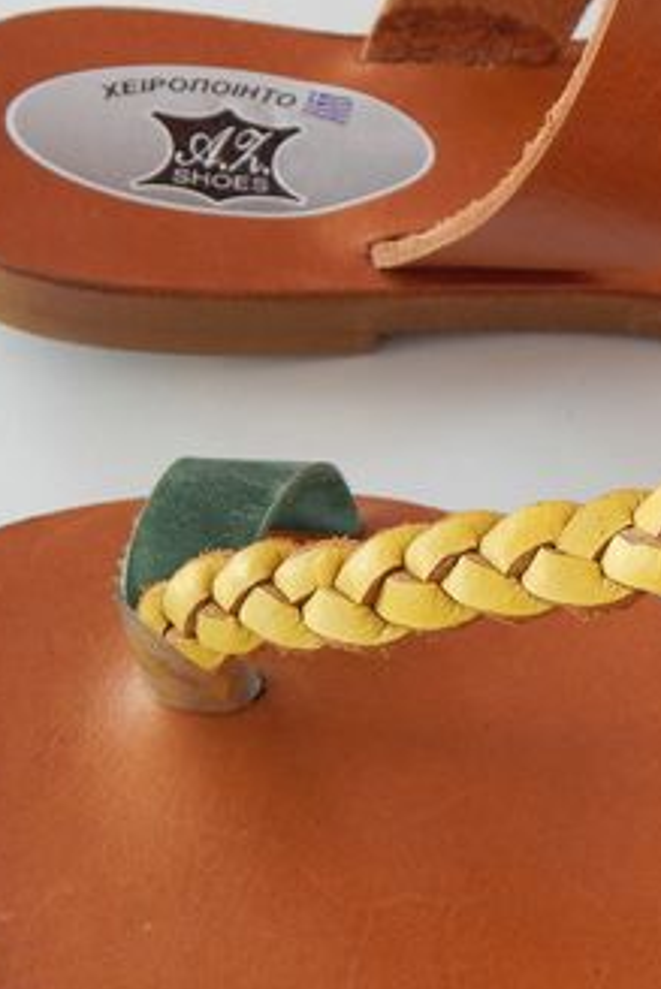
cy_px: 464
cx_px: 770
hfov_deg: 16.3
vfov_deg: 25.0
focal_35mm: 81
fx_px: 2228
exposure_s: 1/40
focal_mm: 6.1
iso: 125
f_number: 3.3
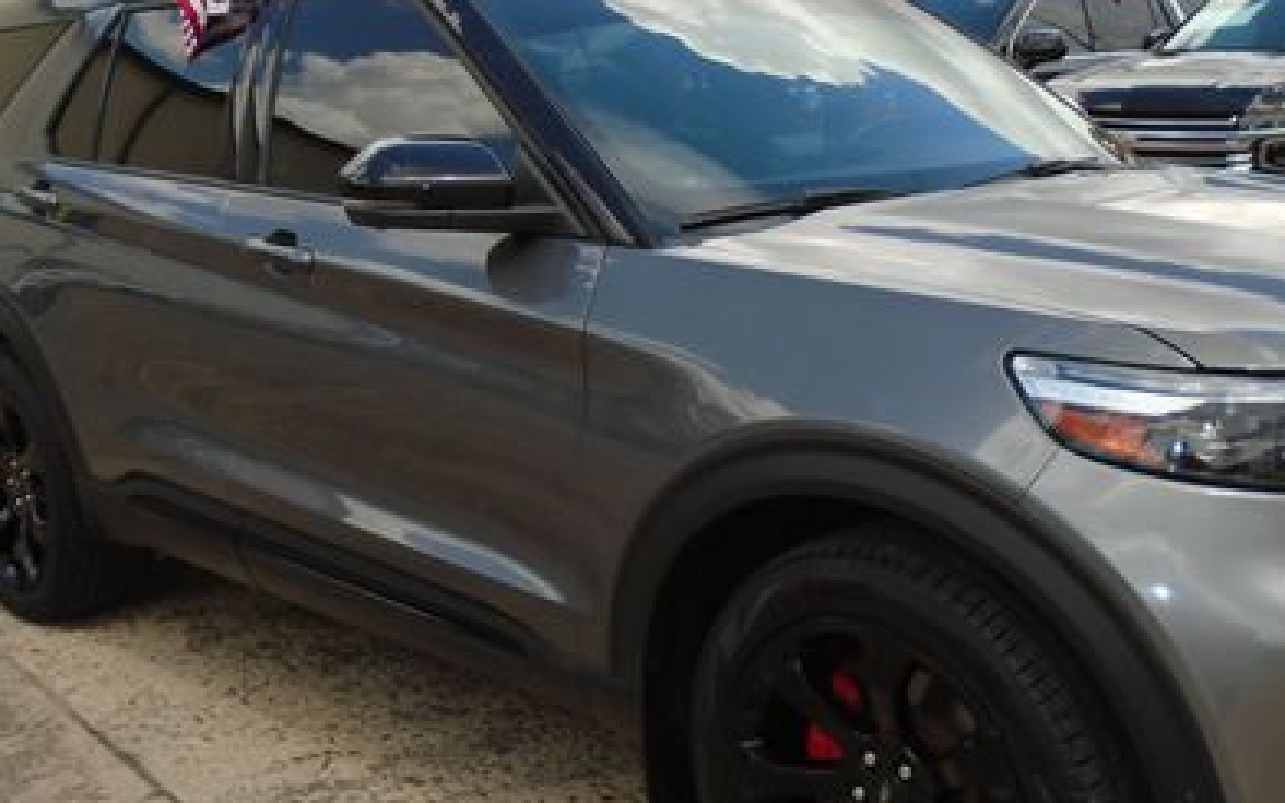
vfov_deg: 28.6
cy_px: 390
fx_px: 1576
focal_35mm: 45
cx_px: 780
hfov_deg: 44.1
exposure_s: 1/800
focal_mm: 4.6
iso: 100
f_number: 3.2
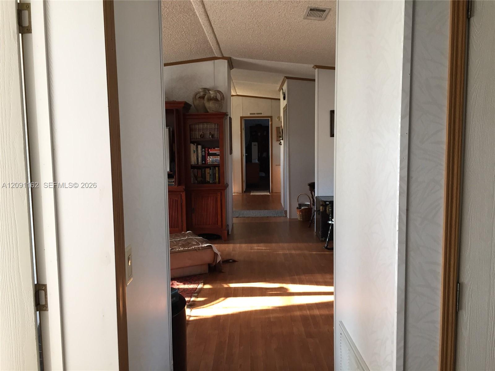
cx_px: 248
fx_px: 415
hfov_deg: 61.7
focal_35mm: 29
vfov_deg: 48.2
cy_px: 186
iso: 32
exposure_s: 1/30
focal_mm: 4.15
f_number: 2.2
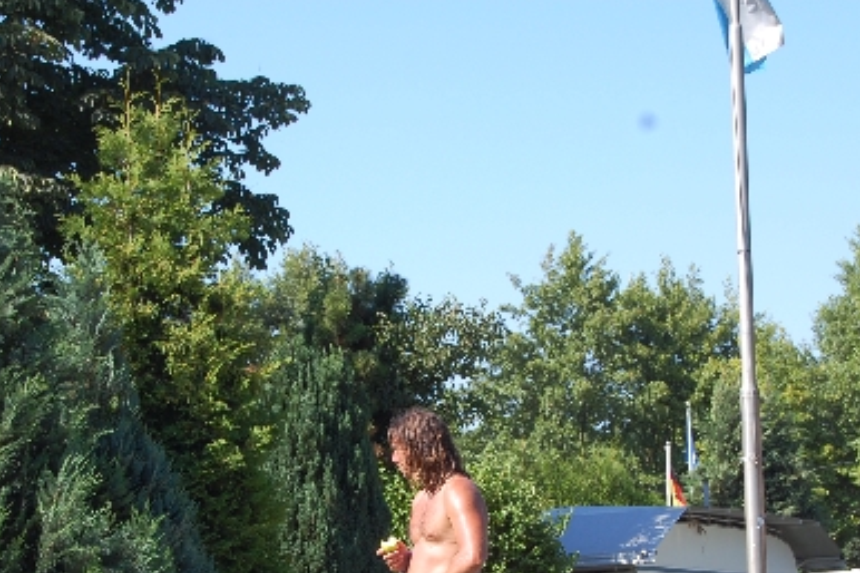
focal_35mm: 137
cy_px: 468
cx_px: 437
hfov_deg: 15.0
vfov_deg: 10.0
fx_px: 3267
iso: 200
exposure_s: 1/200
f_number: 7.1
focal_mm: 55
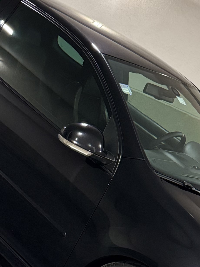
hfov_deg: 18.7
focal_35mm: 79
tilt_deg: -6.2
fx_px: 608
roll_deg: -25.0
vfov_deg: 24.7
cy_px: 112
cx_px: 113
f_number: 1.78
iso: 640
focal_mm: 6.76
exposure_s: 1/60
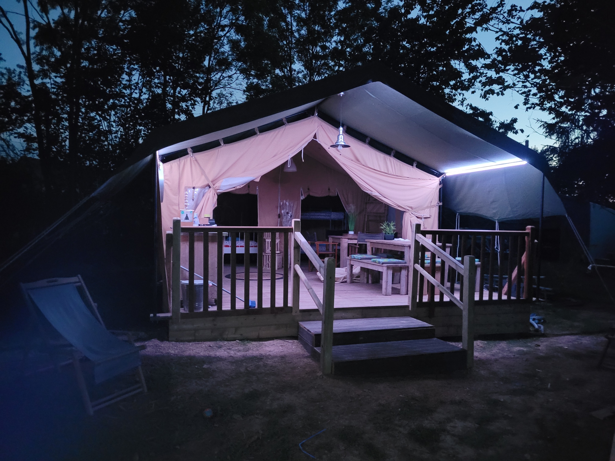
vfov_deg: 53.1
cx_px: 308
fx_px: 462
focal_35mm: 26
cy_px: 230
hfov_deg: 67.3
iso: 1250
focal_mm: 5.4
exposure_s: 1/25
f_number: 1.8
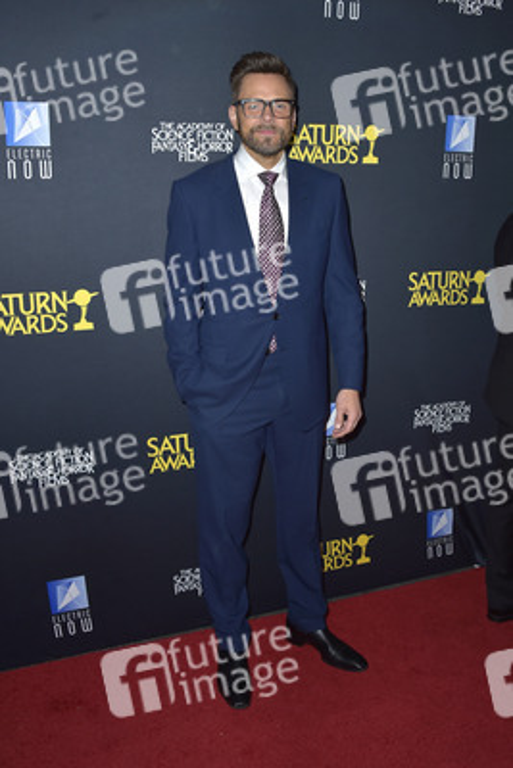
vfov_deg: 58.7
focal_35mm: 32
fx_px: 683
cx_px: 256
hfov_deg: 41.1
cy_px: 384
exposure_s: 1/250
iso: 250
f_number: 6.3
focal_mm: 32
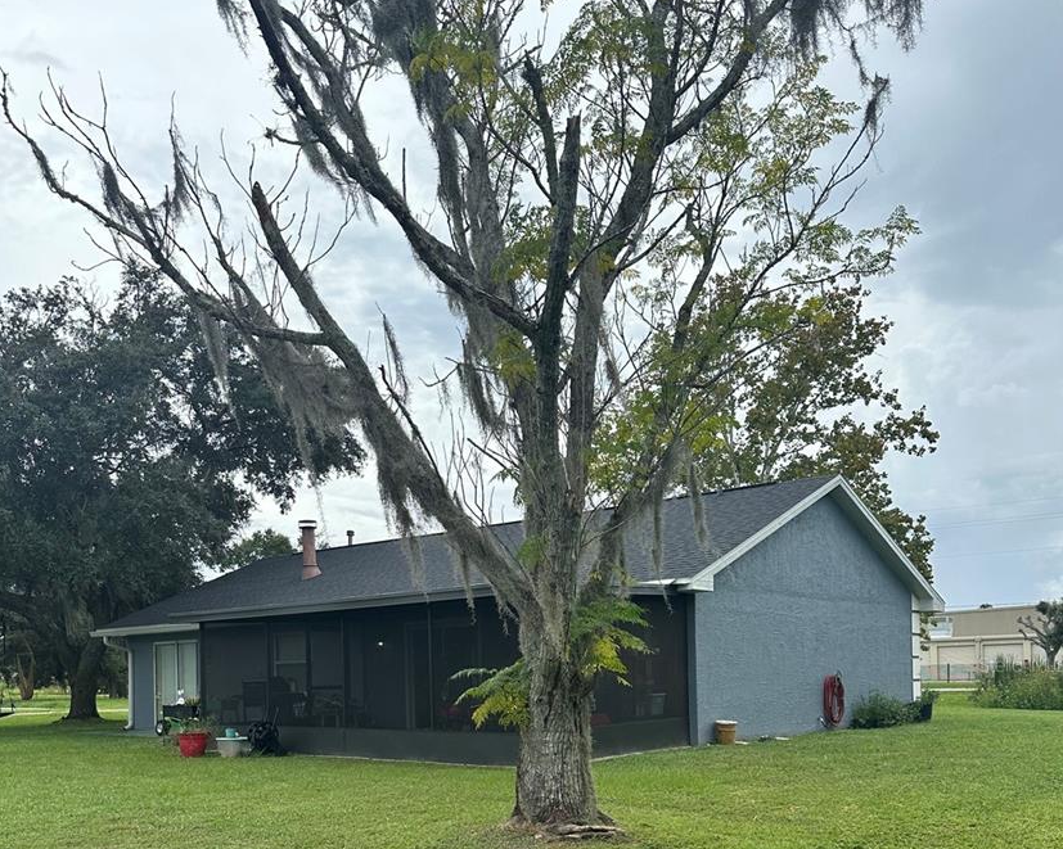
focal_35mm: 34
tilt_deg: +0.3
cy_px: 664
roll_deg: +0.1
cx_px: 491
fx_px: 1069
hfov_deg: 52.8
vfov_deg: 41.7
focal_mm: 6.86
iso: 80
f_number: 1.78
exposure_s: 1/4016
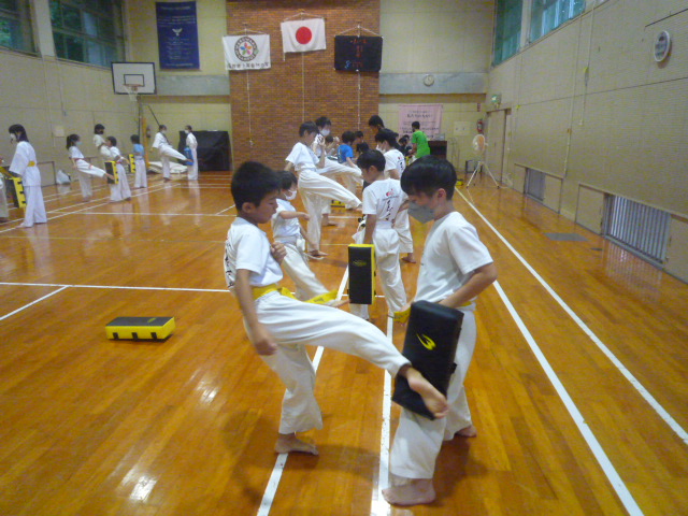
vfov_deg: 54.9
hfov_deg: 69.4
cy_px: 258
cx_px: 344
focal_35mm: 25
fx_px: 497
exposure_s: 1/100
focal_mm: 4.4
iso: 800
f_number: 2.8
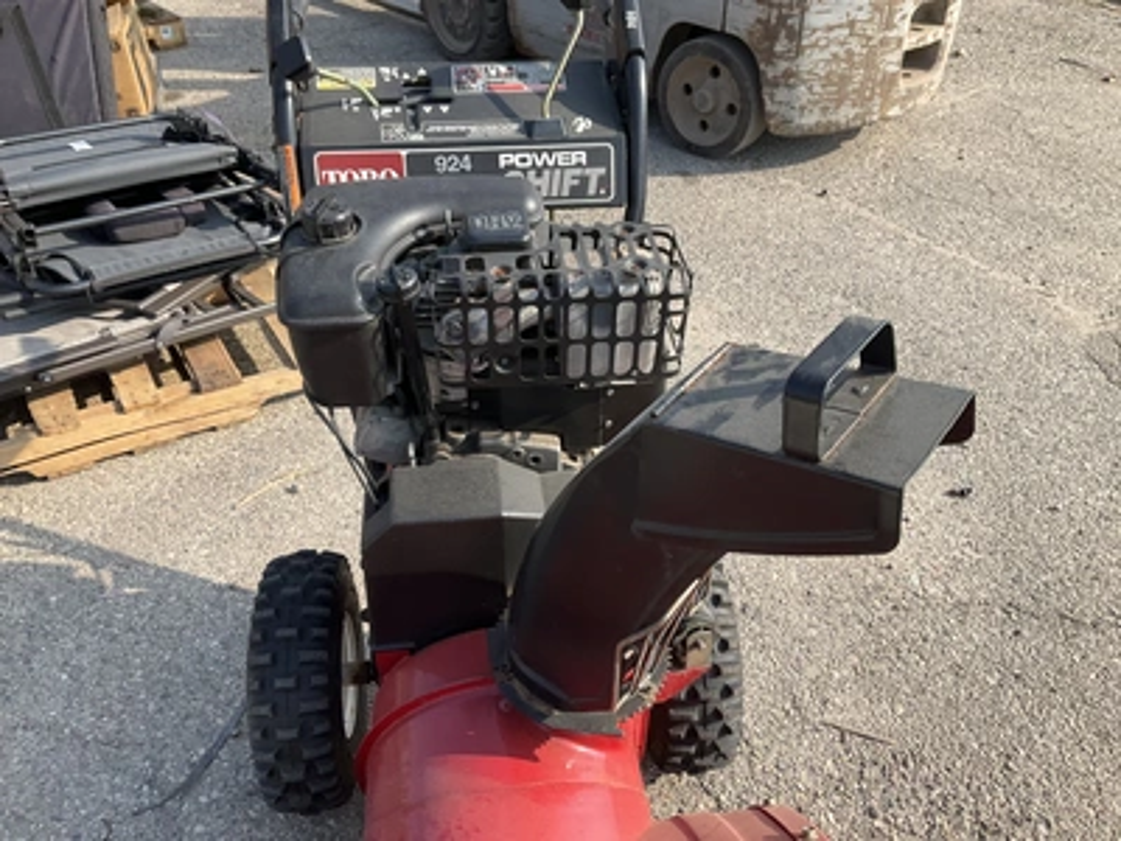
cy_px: 420
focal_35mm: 29
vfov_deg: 48.2
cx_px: 560
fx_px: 939
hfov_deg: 61.7
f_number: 1.8
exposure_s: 1/759
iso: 25
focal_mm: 3
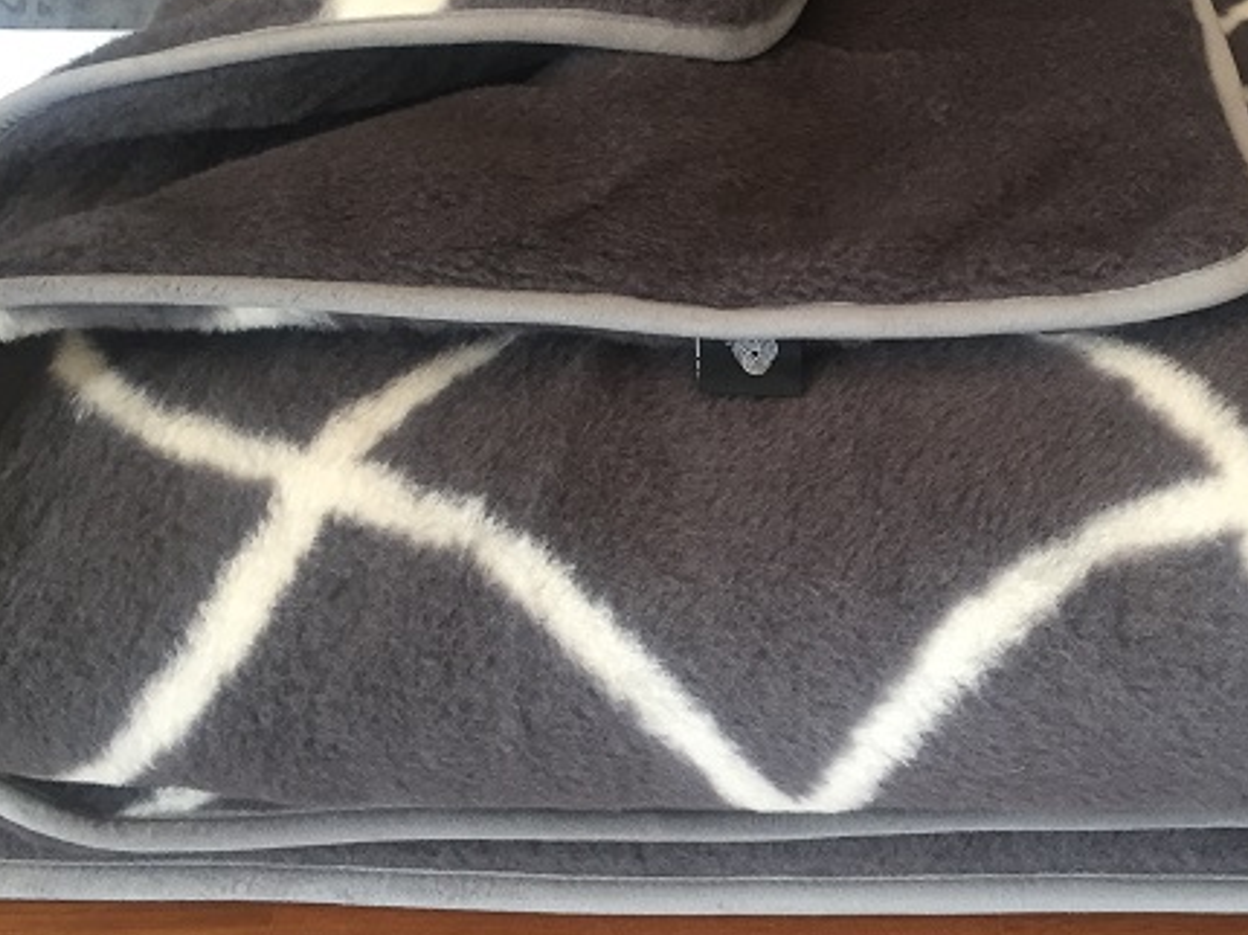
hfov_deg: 35.1
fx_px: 1946
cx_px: 856
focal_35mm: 54
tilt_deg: -32.8
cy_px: 319
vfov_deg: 26.9
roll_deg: -0.1
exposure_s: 1/33
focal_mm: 4.15
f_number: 2.2
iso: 100
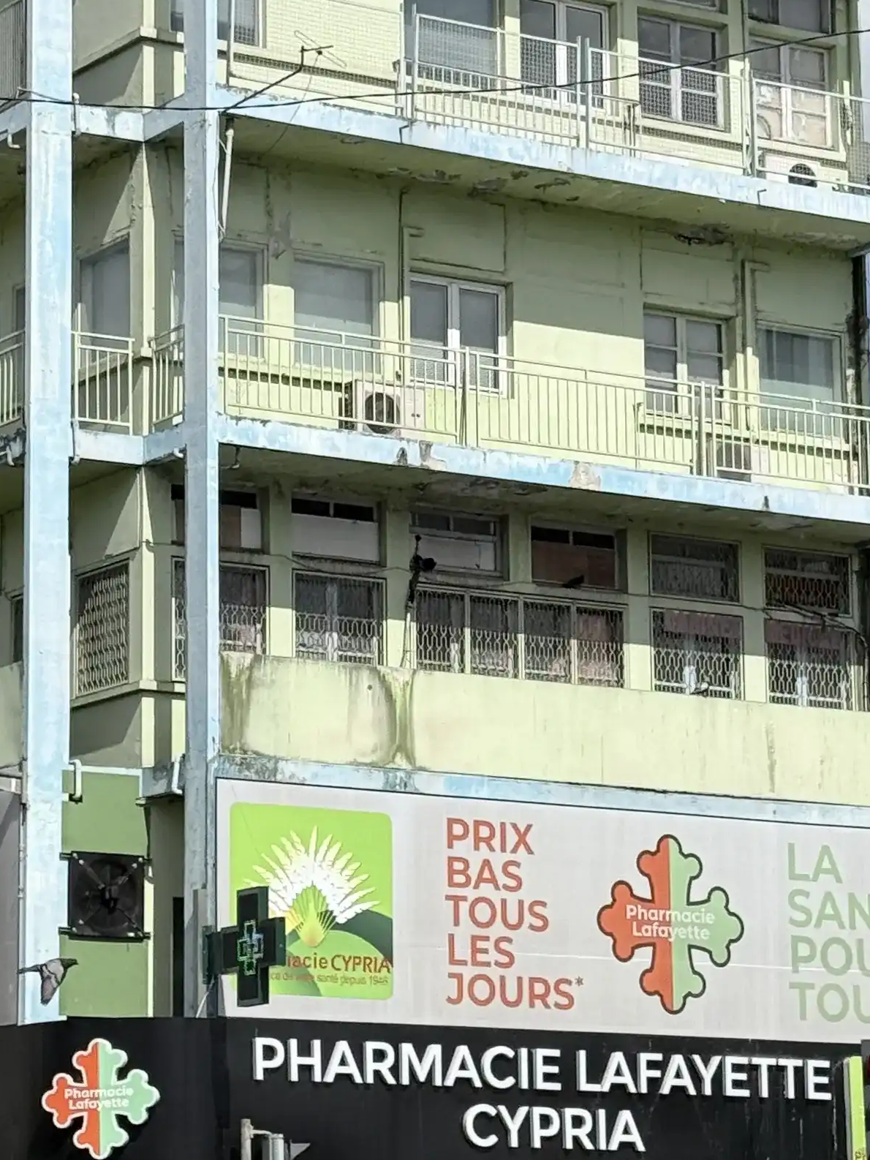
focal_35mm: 122
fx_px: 4087
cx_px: 348
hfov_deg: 12.1
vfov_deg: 16.1
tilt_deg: +9.1
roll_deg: -1.0
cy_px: 516
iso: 64
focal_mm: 6.76
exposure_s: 1/11364
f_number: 1.78
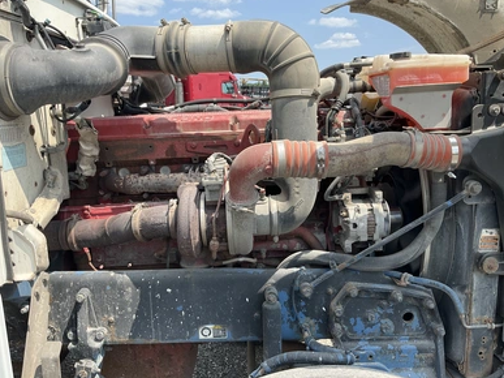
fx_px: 437
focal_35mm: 30
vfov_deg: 46.8
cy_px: 188
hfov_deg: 60.0
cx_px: 258
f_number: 1.8
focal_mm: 3
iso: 25
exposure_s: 1/728
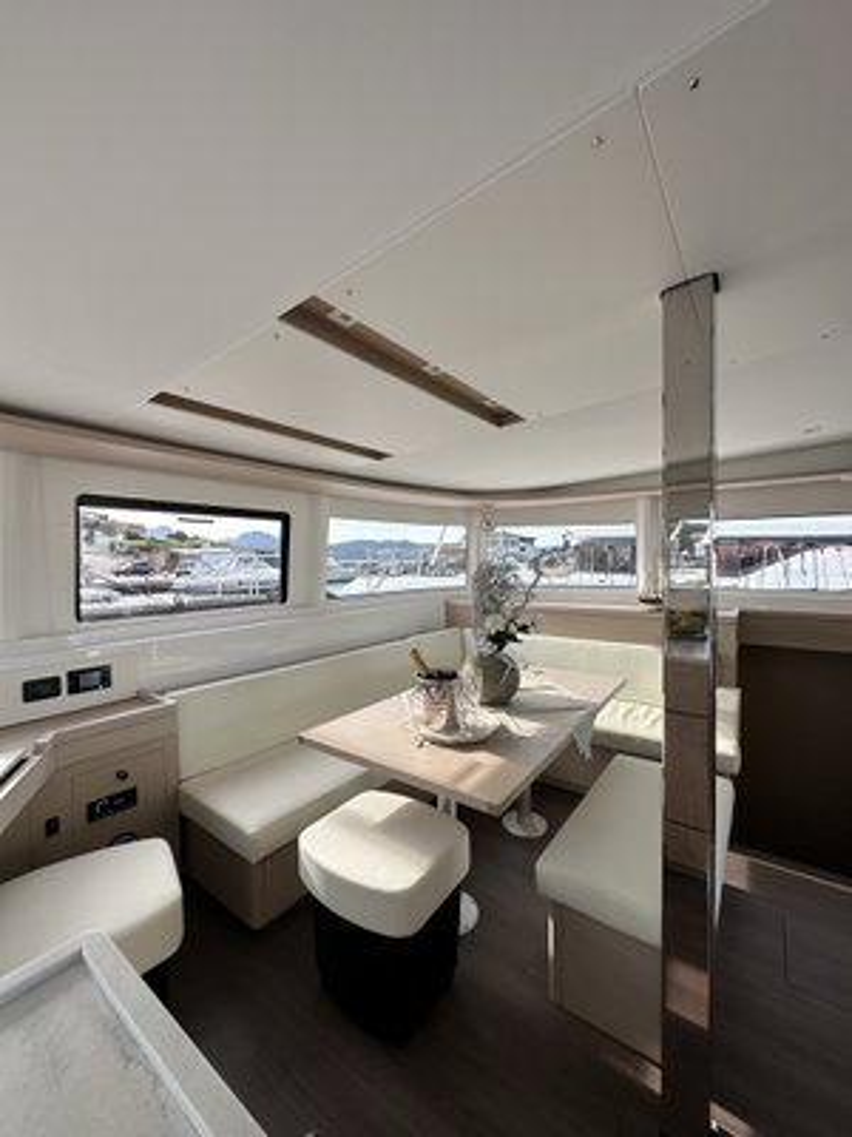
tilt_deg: -0.8
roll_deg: +0.6
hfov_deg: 85.7
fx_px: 459
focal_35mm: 14
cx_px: 426
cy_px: 568
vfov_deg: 102.1
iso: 40
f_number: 2.2
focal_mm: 2.22
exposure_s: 1/361
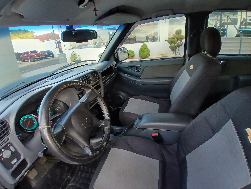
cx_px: 126
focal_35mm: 17
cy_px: 94
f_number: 2.2
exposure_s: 1/50
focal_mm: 1.4
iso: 100
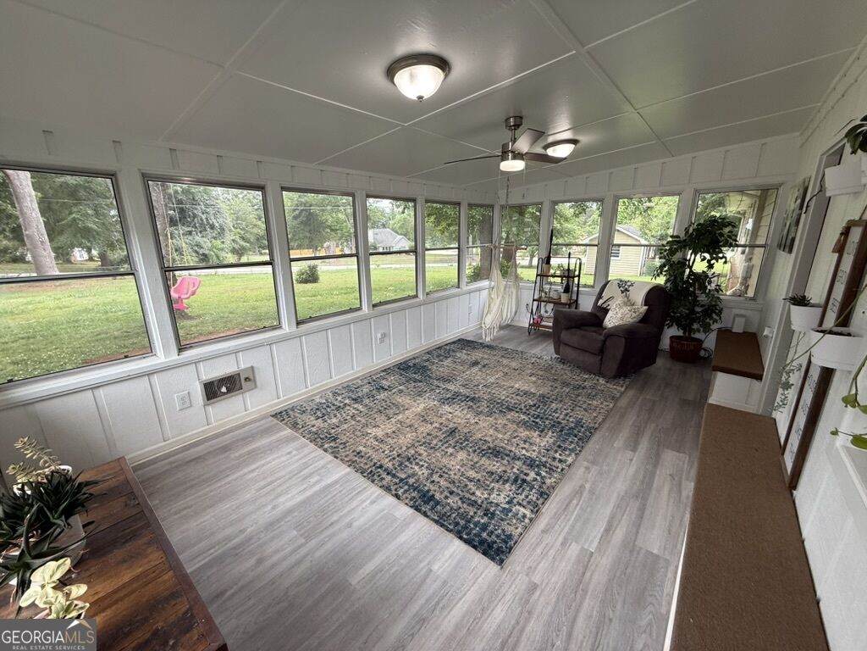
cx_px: 434
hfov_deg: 102.1
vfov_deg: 85.7
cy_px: 326
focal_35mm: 14
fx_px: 351
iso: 64
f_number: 2.2
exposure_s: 1/120
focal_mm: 2.22
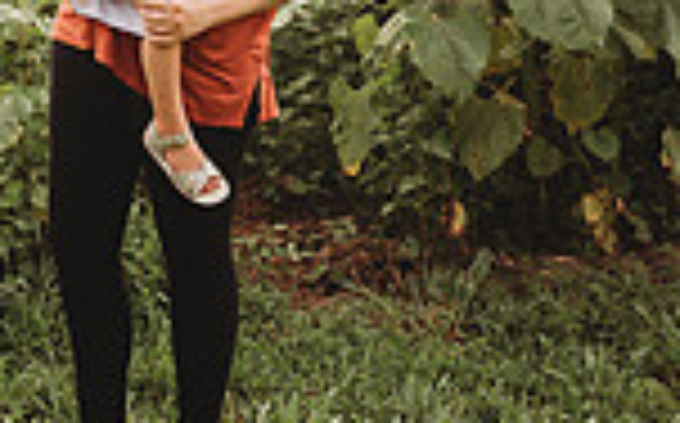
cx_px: 167
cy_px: -252
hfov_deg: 27.8
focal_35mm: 73
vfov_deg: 16.0
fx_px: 1351
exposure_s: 1/500
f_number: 2.2
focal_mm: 24
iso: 125
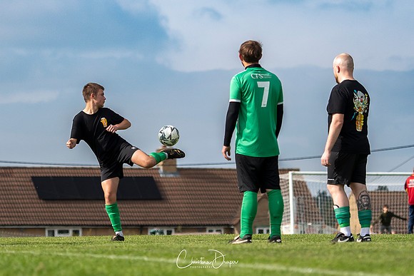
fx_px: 2628
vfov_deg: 6.0
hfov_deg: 9.0
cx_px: 109
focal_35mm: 229
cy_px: 103
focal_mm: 102
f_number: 2.8
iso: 200
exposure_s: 1/8000
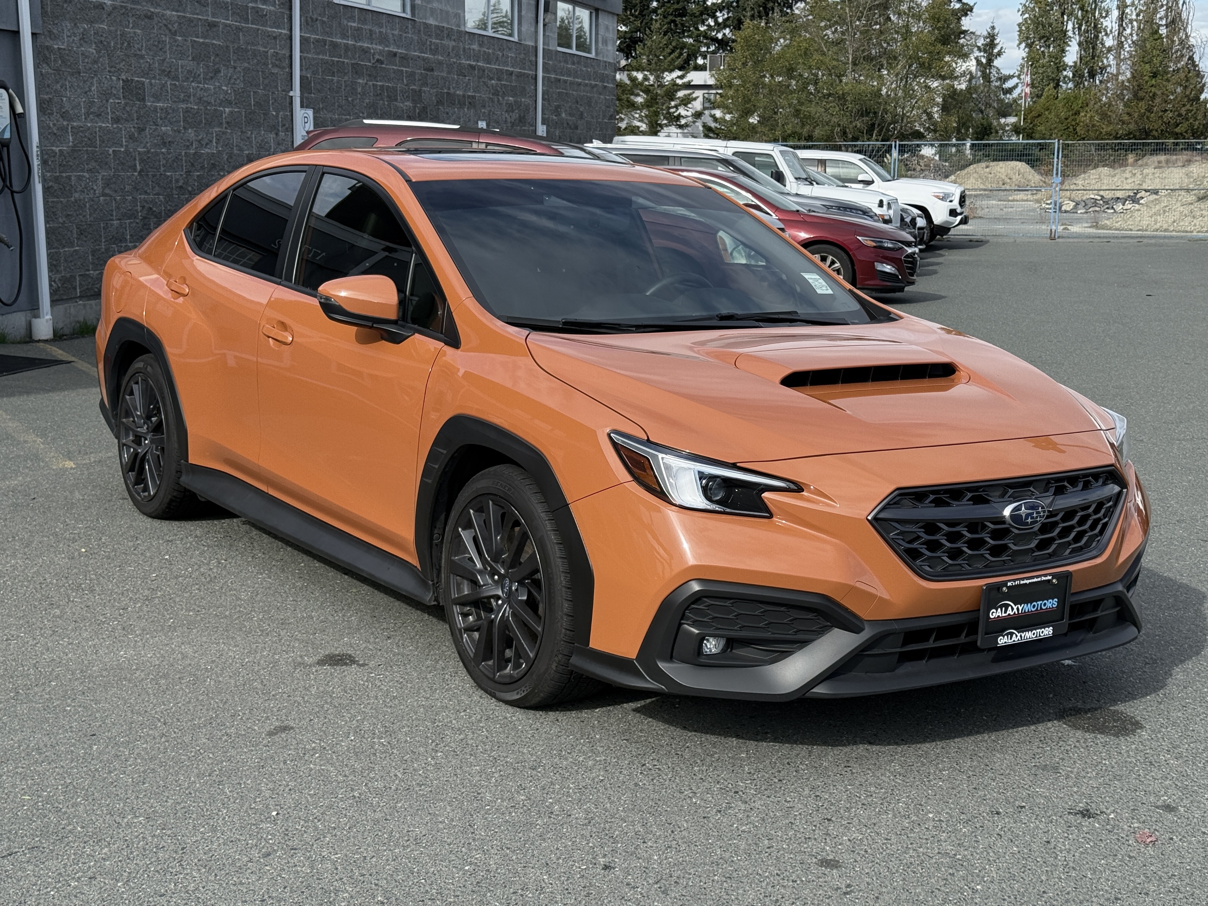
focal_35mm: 48
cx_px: 604
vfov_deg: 30.3
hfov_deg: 39.7
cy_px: 453
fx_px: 1675
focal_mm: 6.76
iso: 80
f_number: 1.78
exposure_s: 1/3096
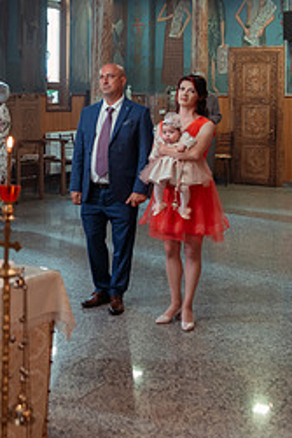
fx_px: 765
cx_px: 51
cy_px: 114
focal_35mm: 63
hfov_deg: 21.3
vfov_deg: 31.4
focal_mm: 35
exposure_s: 1/200
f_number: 2.8
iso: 1600
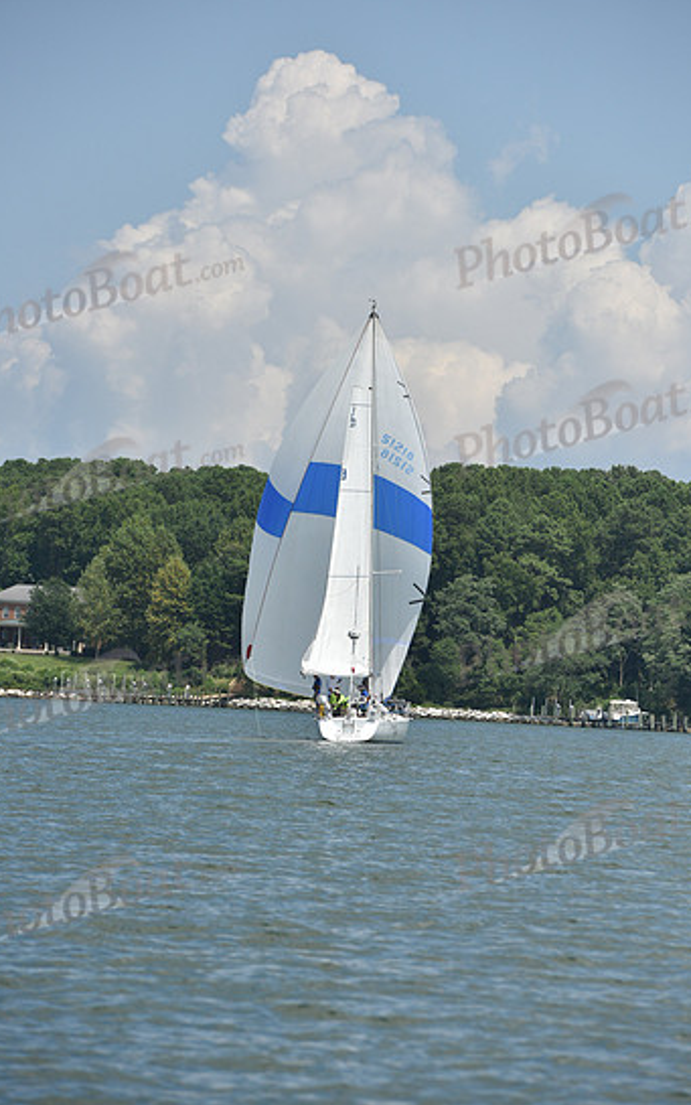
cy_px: 558
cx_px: 350
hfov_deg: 6.1
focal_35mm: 217
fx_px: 6533
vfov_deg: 9.7
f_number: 8
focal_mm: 200
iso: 320
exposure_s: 1/2000
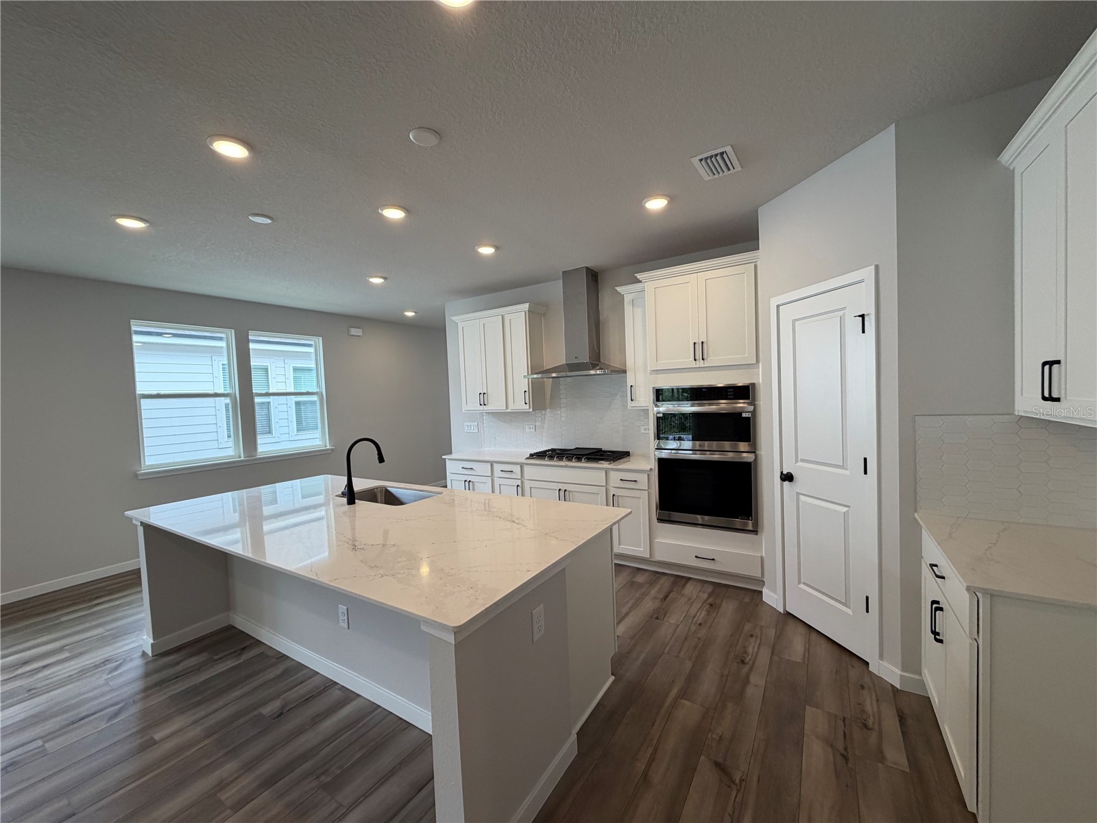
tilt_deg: -3.5
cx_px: 548
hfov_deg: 102.1
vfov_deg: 85.7
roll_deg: +2.6
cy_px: 412
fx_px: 444
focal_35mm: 14
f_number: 2.2
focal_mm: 2.22
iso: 125
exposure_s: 1/120
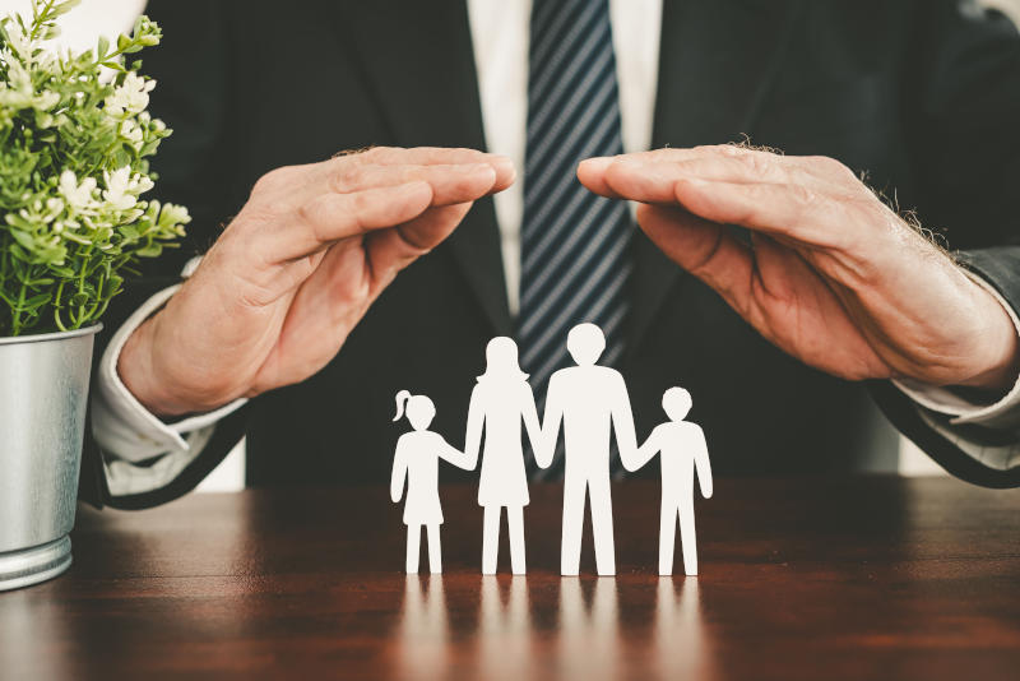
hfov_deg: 39.6
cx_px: 510
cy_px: 340
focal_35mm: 50
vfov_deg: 27.0
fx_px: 1417
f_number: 3.2
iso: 400
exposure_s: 1/200
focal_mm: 50
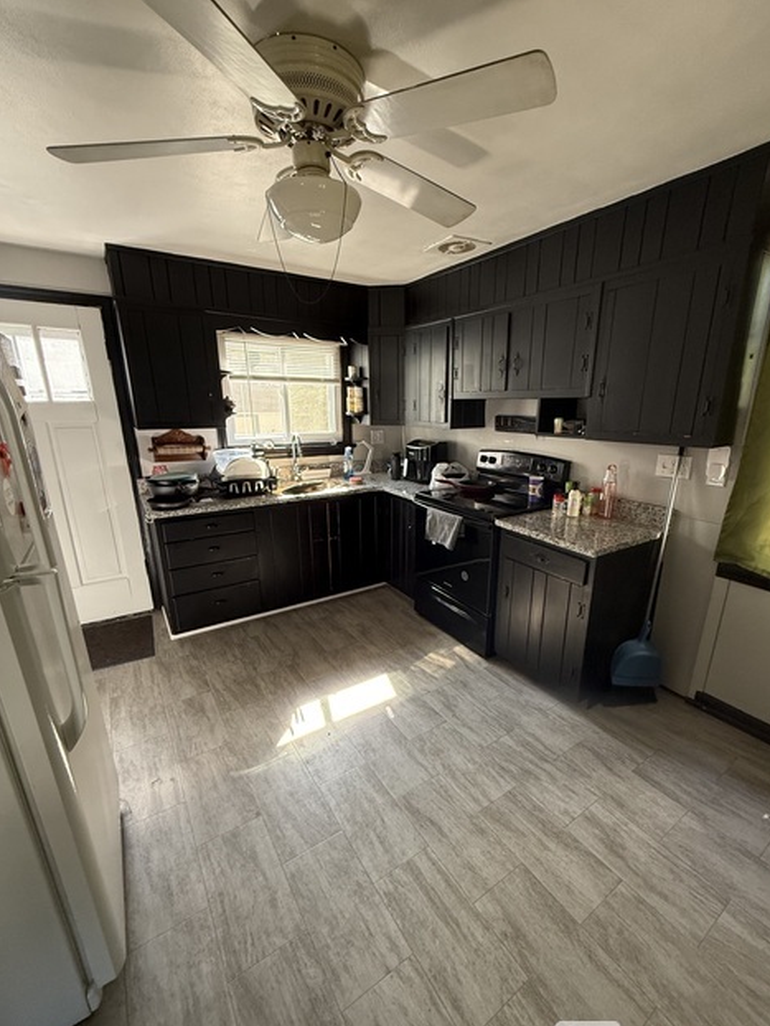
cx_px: 409
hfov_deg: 81.7
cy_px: 537
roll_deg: -0.3
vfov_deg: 98.1
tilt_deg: -16.1
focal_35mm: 15
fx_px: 445
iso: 320
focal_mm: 2.22
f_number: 2.2
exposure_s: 1/99
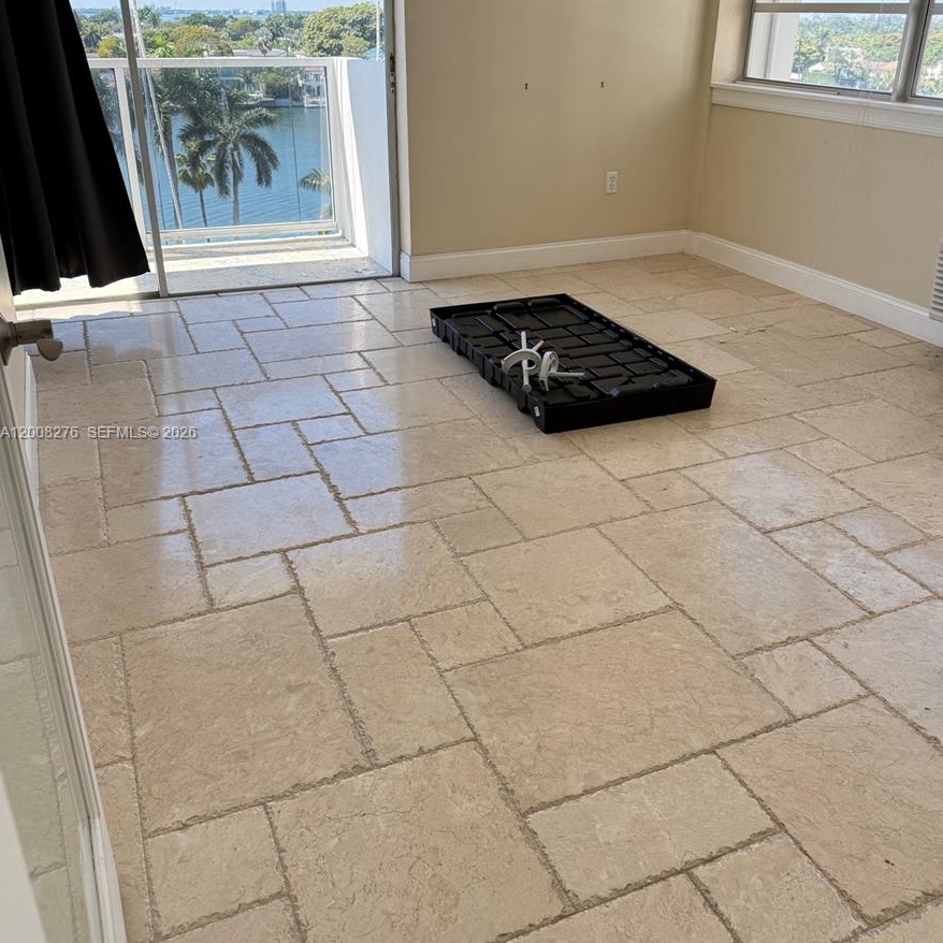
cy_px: 434
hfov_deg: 55.6
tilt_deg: -24.5
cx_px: 481
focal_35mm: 29
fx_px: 894
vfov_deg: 55.6
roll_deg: -0.5
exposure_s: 1/1018
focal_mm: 6.76
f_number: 1.78
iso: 100
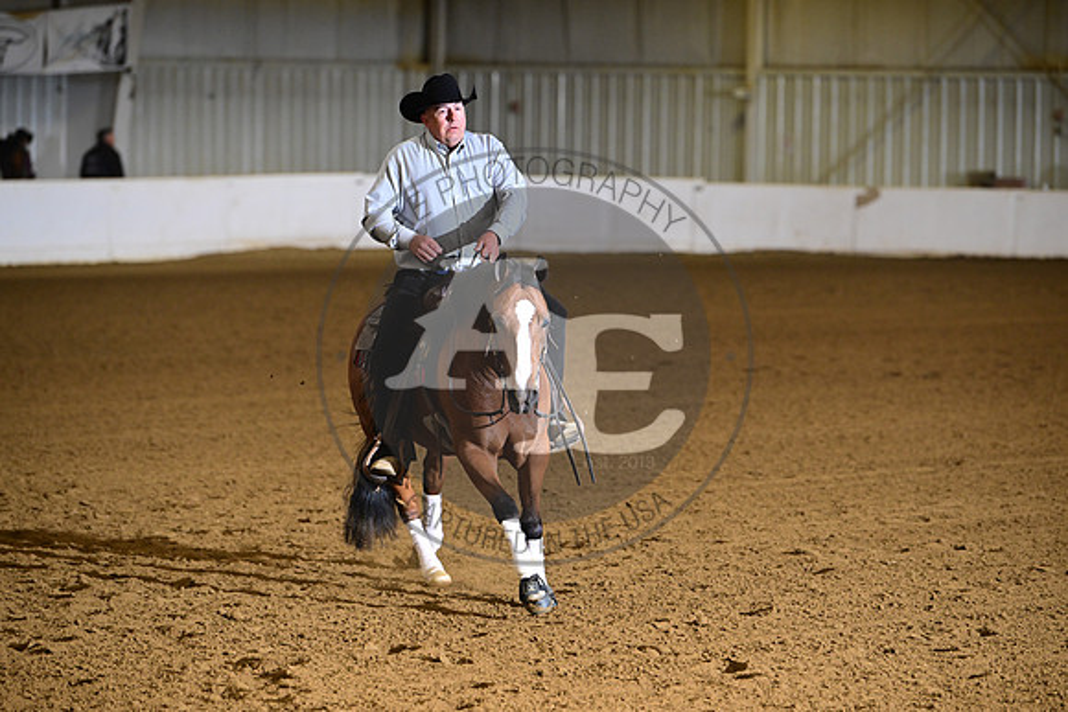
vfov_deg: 7.6
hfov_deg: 11.4
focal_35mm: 180
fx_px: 5341
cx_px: 534
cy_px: 356
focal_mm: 180
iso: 2500
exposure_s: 1/200
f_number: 4
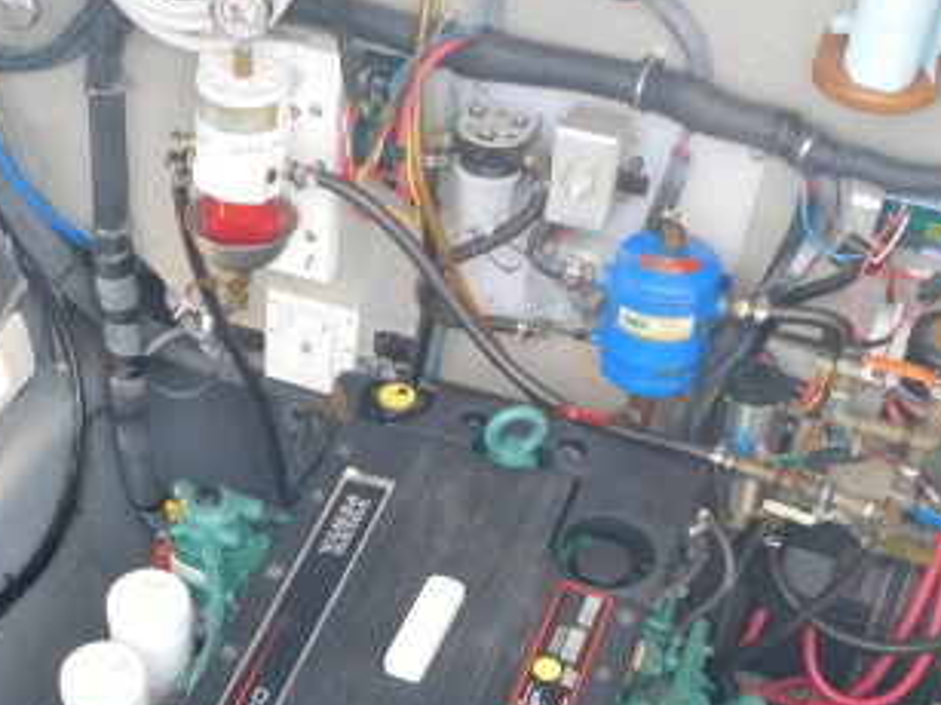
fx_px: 1630
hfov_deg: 31.9
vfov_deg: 23.2
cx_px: 297
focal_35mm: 60
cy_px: 733
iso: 125
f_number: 3
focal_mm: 4
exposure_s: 1/30
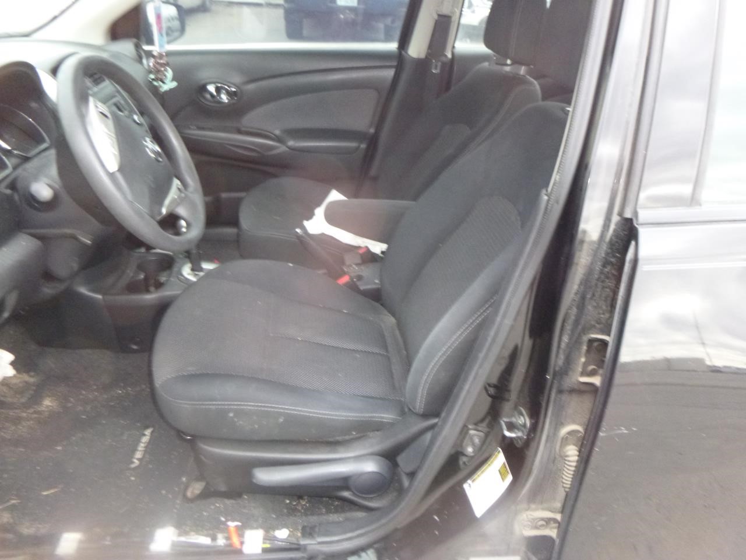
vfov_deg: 54.9
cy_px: 280
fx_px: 539
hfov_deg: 69.4
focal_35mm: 25
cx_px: 373
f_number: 3.9
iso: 500
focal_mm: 4.5
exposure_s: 1/125
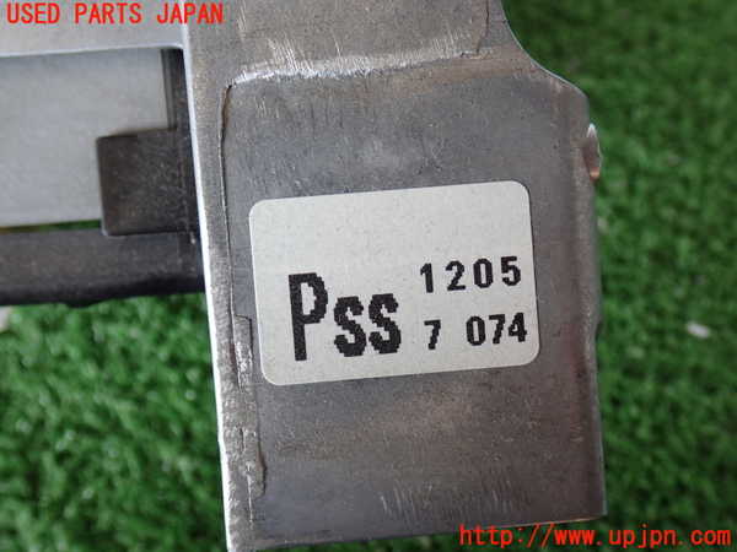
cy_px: 276
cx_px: 368
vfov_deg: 37.7
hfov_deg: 49.0
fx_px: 809
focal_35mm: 38
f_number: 2.7
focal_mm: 6.83
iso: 200
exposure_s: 1/50
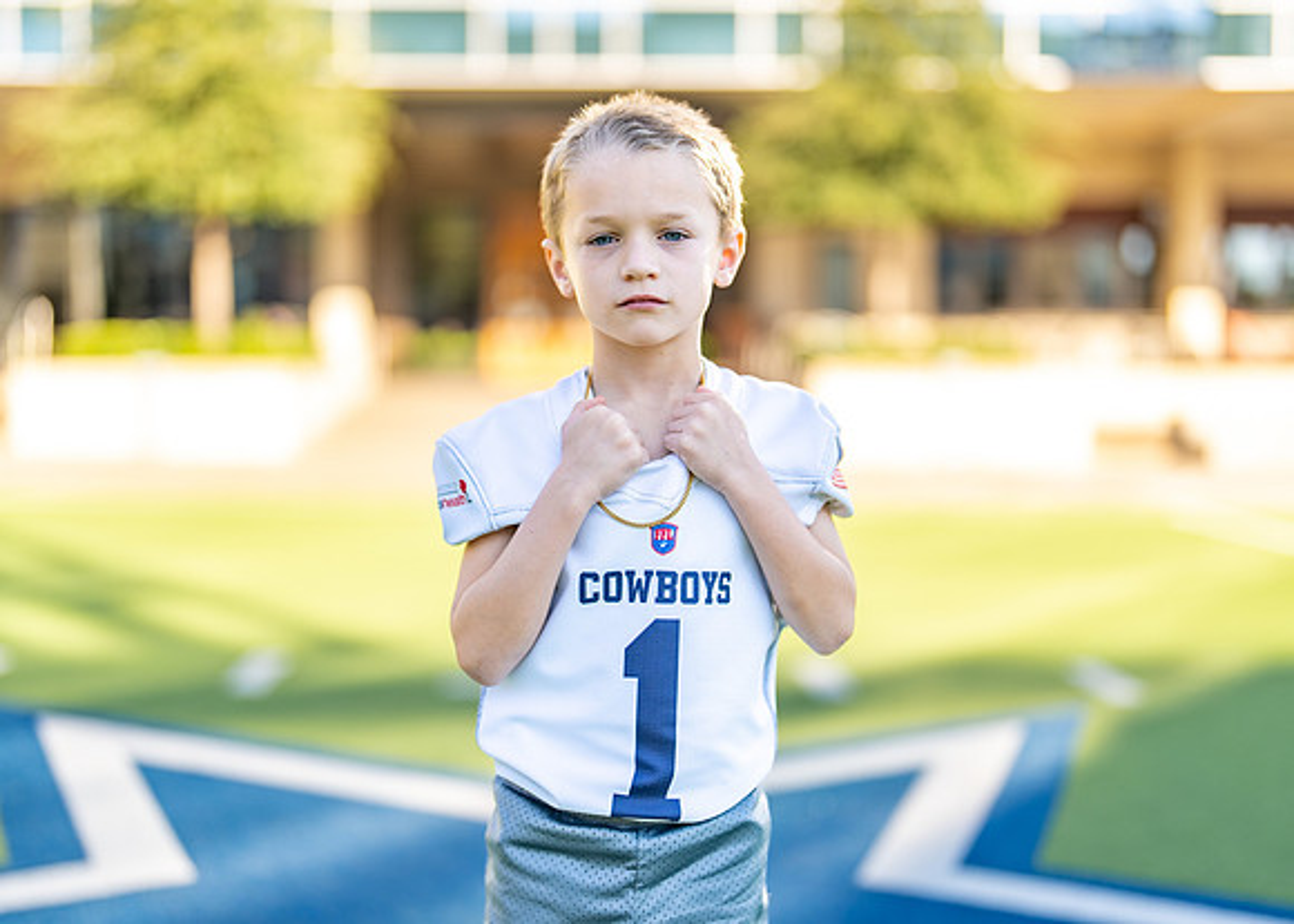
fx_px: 2003
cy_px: 460
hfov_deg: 35.8
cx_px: 645
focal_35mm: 55
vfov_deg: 26.0
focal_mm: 50
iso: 100
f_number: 1.2
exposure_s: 1/2000
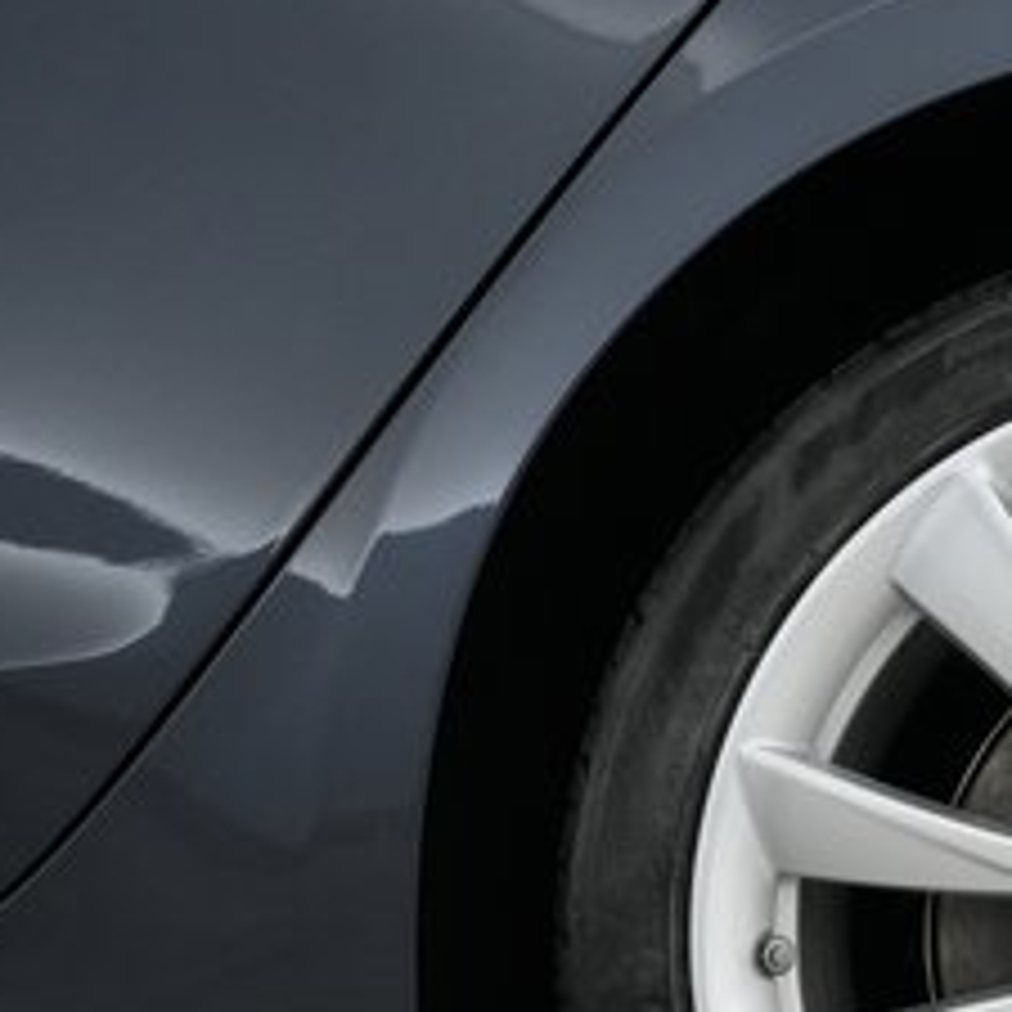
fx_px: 1918
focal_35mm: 58
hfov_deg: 25.9
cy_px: 936
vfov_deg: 28.3
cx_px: 1264
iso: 2000
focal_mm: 24
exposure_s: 1/160
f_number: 2.8
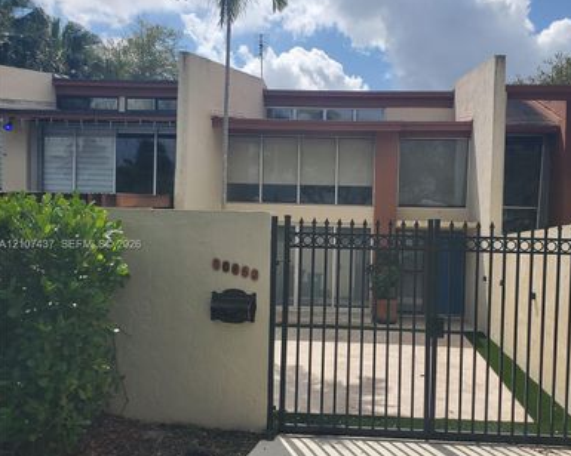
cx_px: 368
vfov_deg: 44.5
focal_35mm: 33
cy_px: 245
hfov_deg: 53.4
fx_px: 558
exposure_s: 1/2826
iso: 50
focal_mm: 4.3
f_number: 2.4
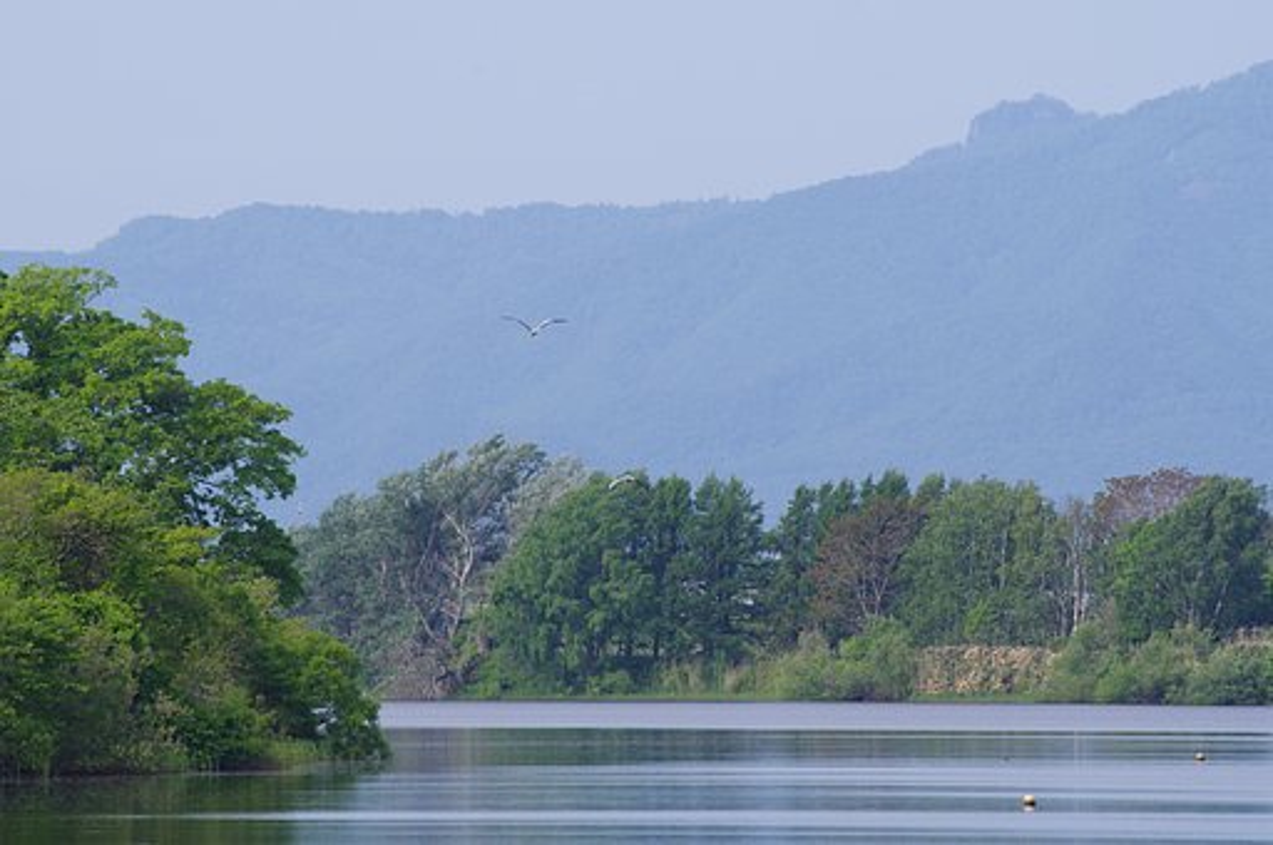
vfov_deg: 3.0
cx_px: 636
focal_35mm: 450
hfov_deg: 4.6
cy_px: 422
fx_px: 15892
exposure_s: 1/200
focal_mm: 300
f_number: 10
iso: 200
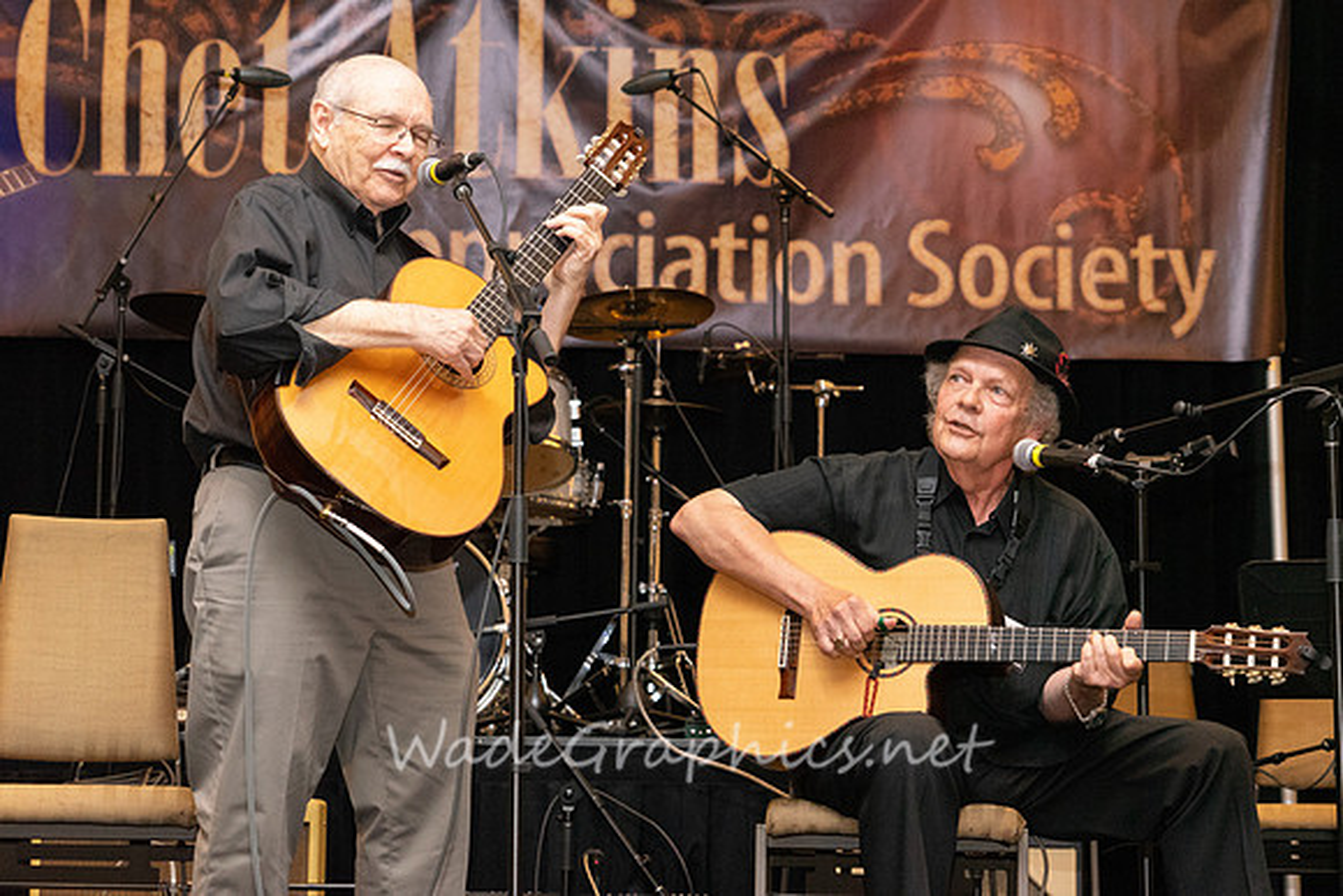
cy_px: 448
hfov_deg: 23.9
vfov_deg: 16.1
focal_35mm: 85
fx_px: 3172
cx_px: 672
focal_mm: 85
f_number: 6.3
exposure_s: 1/200
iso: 6400
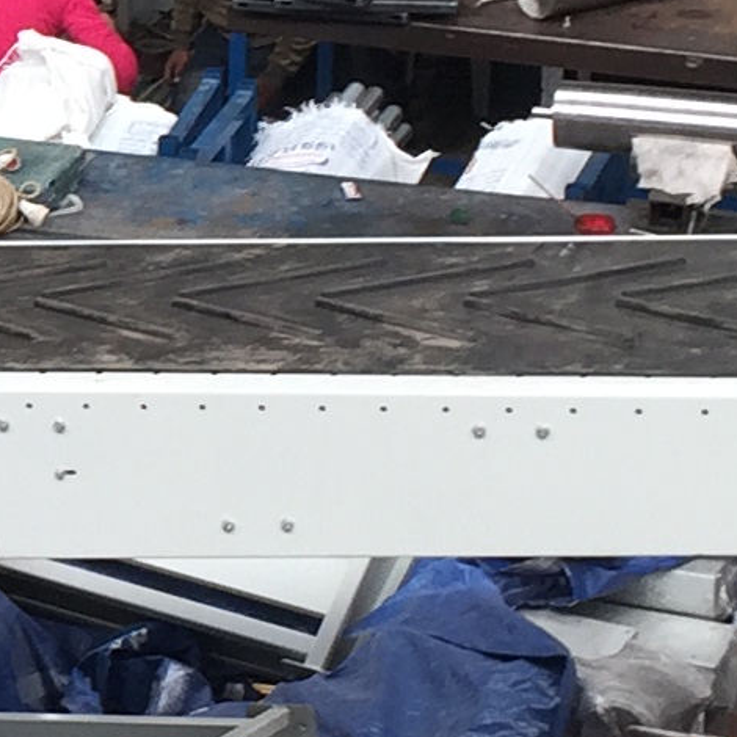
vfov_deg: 9.8
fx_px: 4288
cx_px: -646
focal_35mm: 178
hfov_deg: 9.3
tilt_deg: -21.5
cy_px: 296
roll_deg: +3.1
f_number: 2.2
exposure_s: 1/50
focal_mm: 4.15
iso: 40
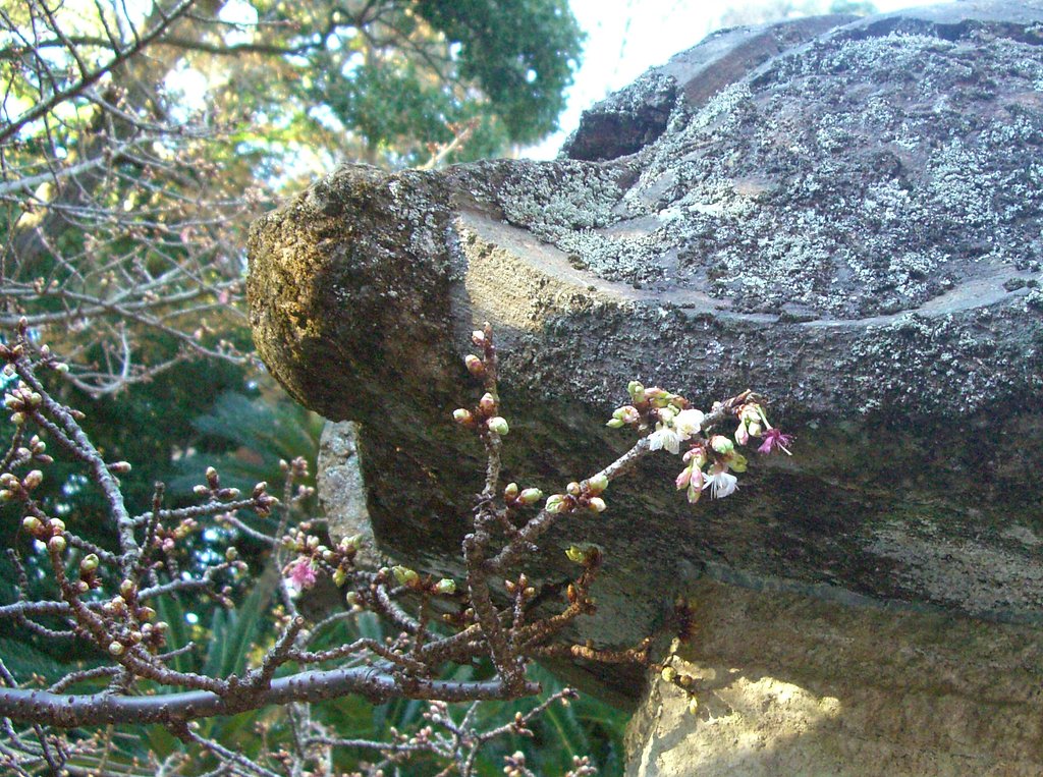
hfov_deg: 49.1
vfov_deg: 37.6
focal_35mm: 38
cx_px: 522
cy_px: 388
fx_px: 1142
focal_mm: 7.9
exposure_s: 1/80
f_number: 2.8
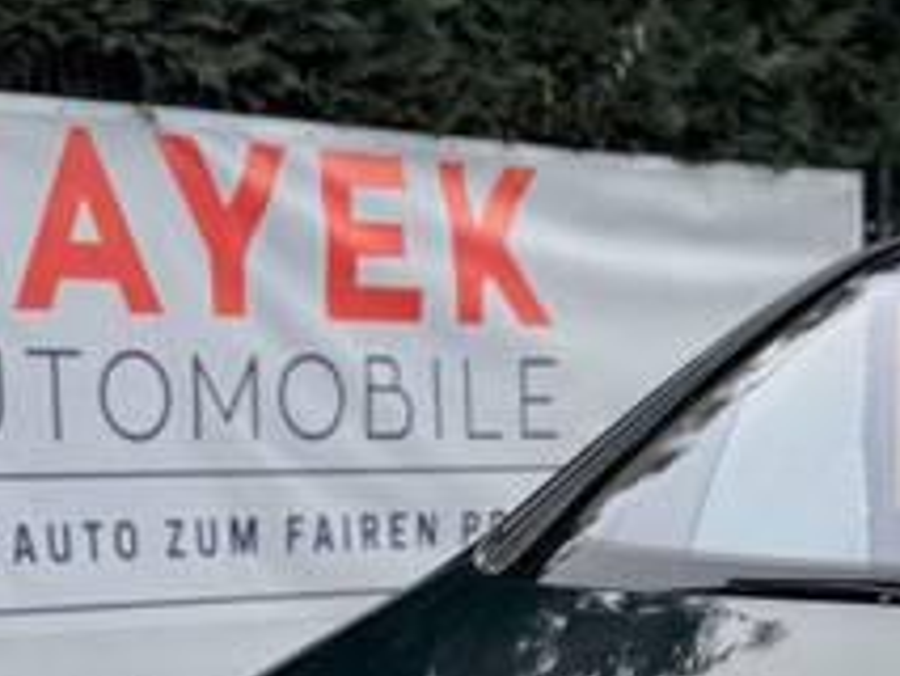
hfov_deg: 13.4
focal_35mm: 144
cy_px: 913
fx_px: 3746
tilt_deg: -8.7
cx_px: 1010
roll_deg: -0.1
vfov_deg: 10.1
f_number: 1.78
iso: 64
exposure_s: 1/1152
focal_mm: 6.76
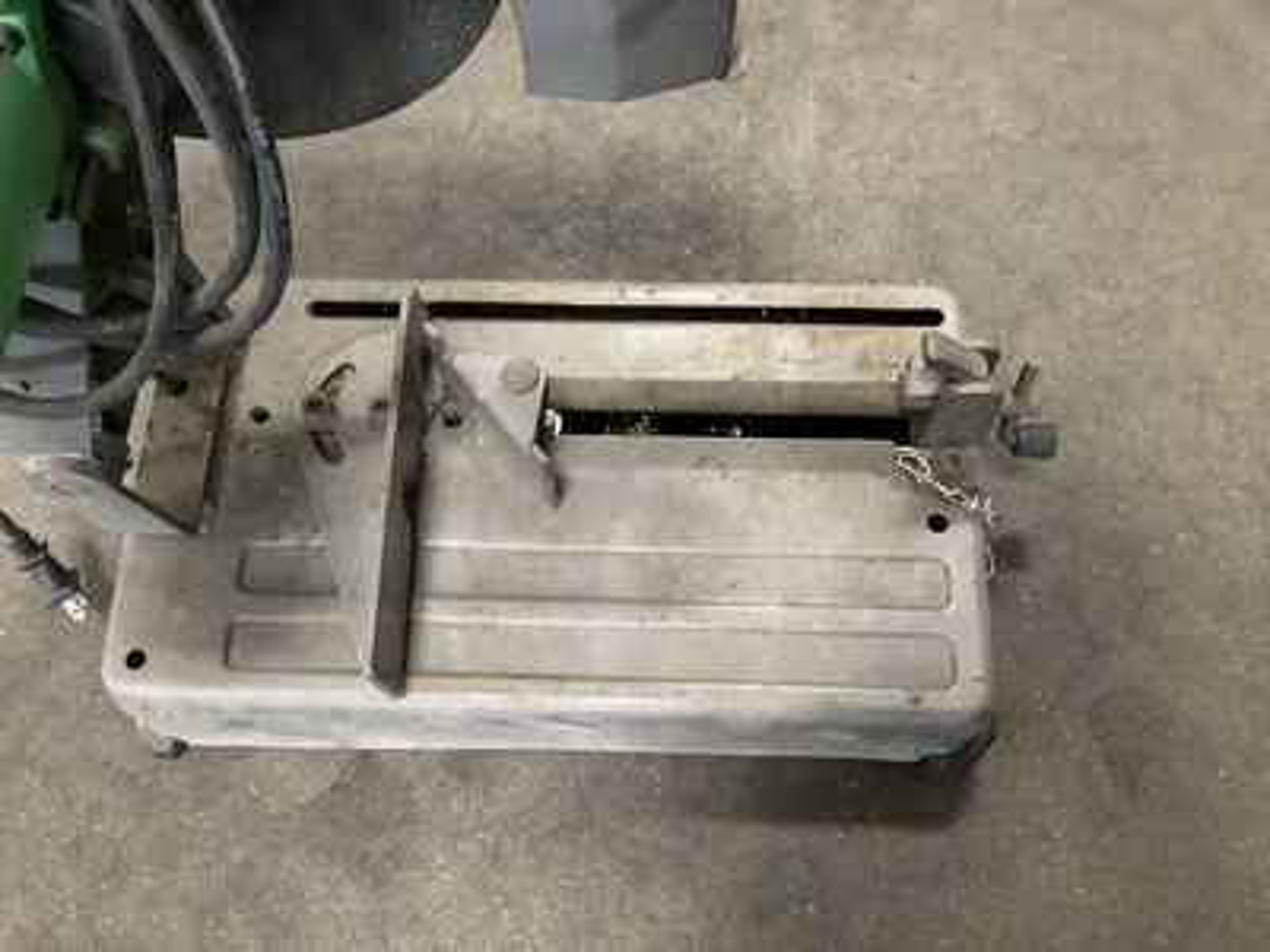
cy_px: 476
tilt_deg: -69.0
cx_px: 635
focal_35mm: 31
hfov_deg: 58.4
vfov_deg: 45.4
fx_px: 1137
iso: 500
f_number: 2.4
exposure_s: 1/30
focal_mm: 3.3
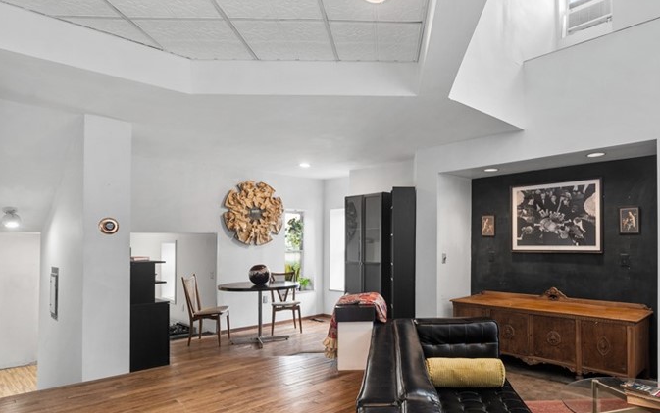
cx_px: 401
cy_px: 234
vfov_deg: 52.9
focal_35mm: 23
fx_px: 414
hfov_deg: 76.2
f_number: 8
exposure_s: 1/1.67
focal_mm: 14
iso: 400
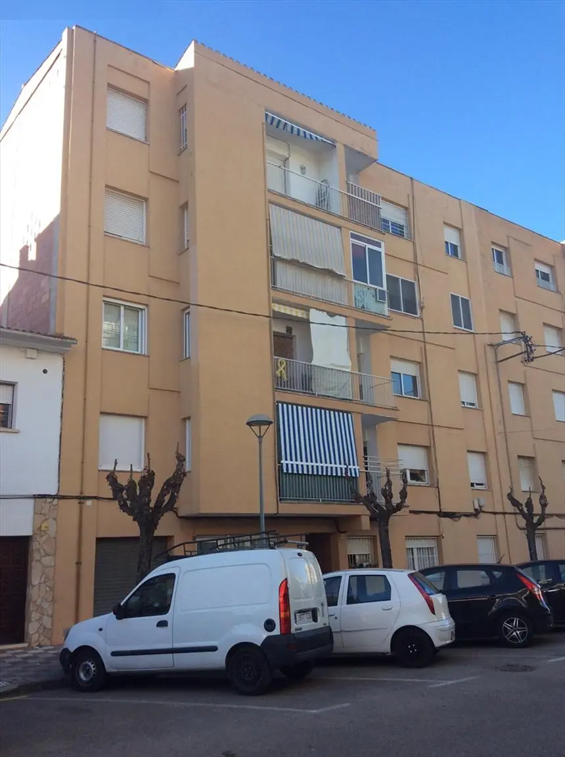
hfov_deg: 44.1
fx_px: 698
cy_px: 378
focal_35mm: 32
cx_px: 282
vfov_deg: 56.9
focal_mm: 3.3
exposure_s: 1/362
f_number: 2.4
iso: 32
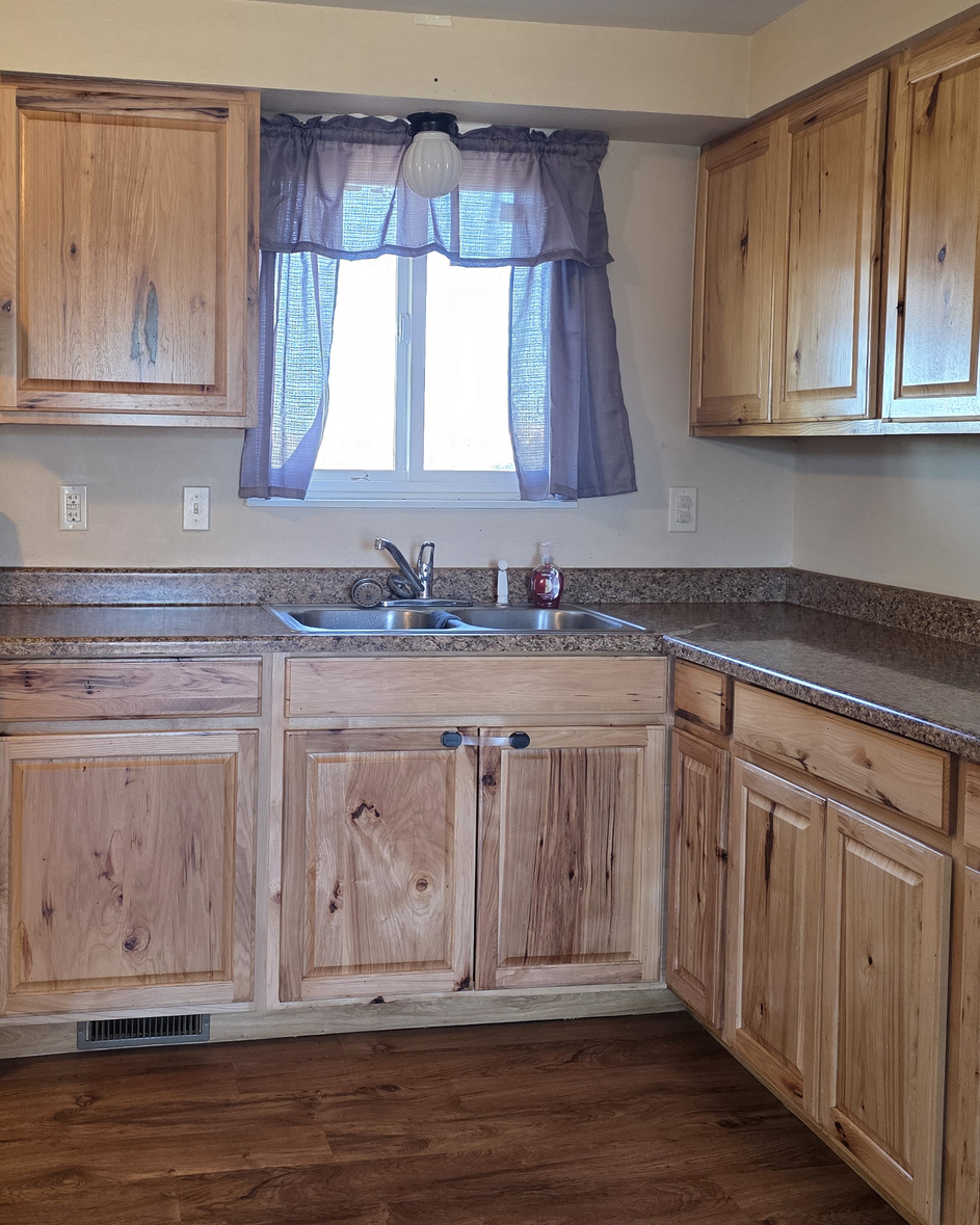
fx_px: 1414
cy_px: 527
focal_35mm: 39
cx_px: 338
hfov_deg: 37.9
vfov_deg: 46.7
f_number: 1.7
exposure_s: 1/120
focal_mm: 6.3
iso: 200
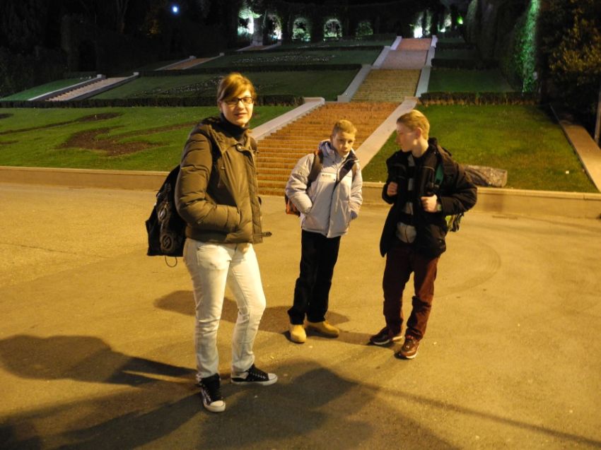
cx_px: 300
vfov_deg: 49.7
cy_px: 225
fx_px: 486
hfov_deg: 63.5
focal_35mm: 28
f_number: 2.8
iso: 400
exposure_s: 1/3.5
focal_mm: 6
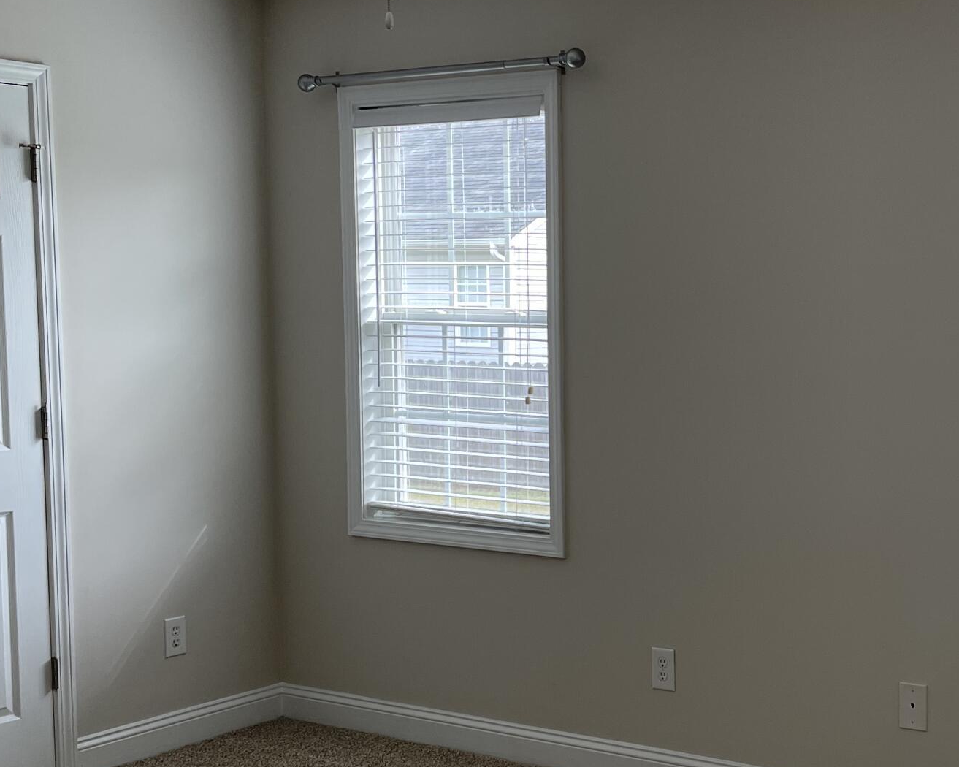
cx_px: 726
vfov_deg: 26.2
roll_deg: -0.5
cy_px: 426
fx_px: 1646
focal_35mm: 58
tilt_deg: -5.3
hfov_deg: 31.9
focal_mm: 5.1
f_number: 1.6
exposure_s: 1/120
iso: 64
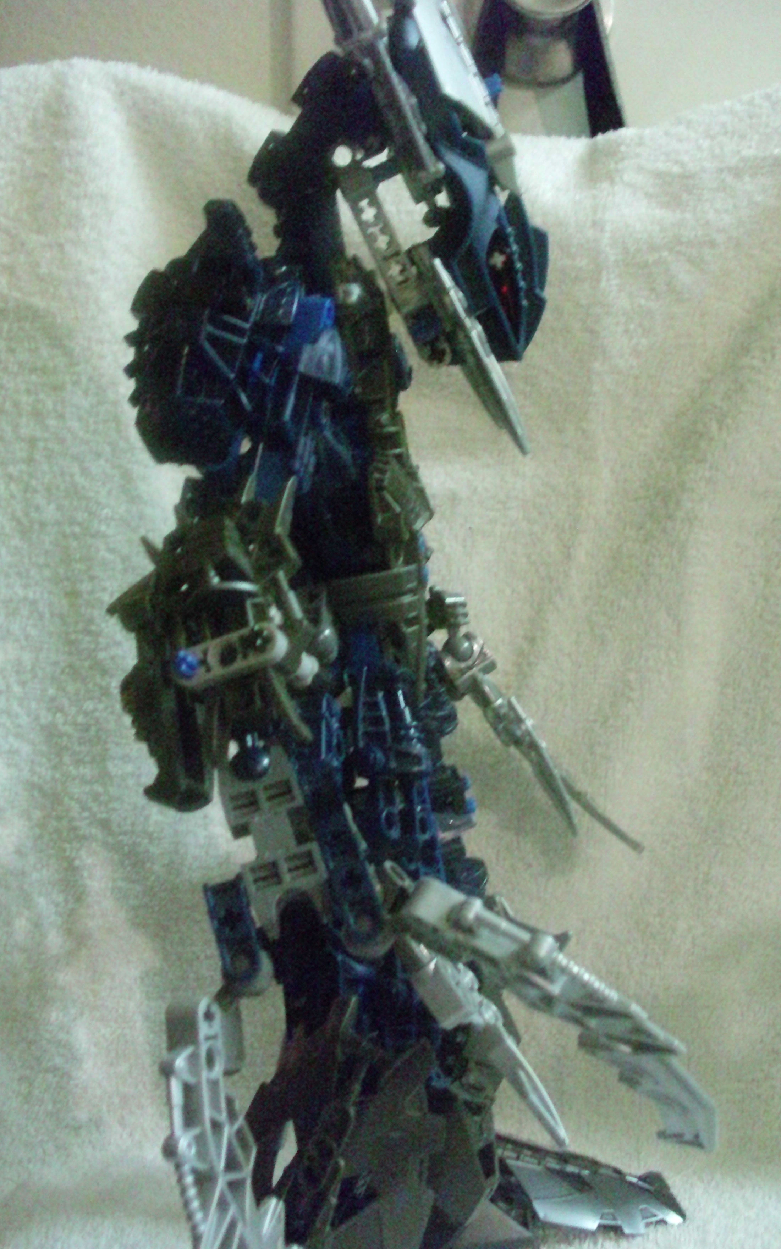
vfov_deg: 48.2
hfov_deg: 31.2
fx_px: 1396
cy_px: 630
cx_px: 460
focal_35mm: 41
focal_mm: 6.3
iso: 1600
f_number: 3.1
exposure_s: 1/13
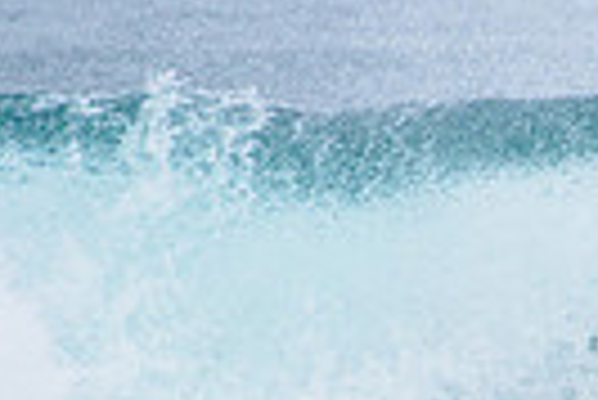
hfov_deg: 0.9
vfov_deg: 0.6
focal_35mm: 2182
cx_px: 935
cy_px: 537
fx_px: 36285
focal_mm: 500
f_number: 5.6
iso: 320
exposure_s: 1/2000
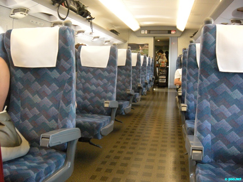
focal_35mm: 35
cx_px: 122
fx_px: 246
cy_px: 91
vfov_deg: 40.7
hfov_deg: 52.6
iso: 356
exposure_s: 1/48
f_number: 3.8
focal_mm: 5.9
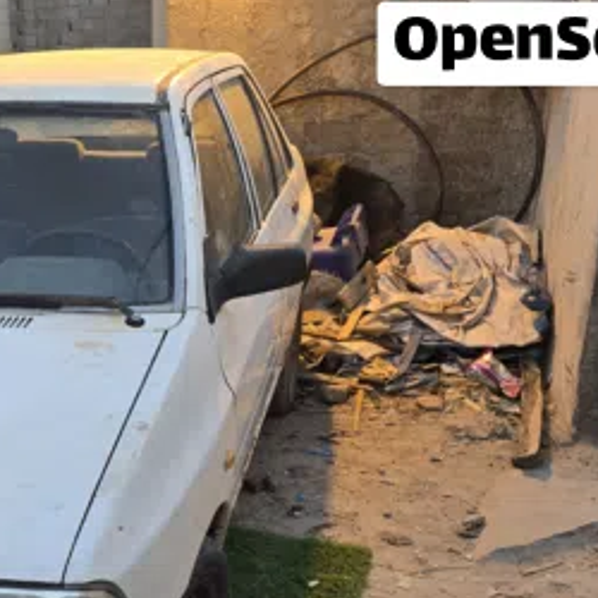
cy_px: 431
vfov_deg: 32.3
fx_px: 1016
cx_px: 17
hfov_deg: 30.7
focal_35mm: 52
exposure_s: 1/100
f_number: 1.7
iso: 160
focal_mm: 6.3
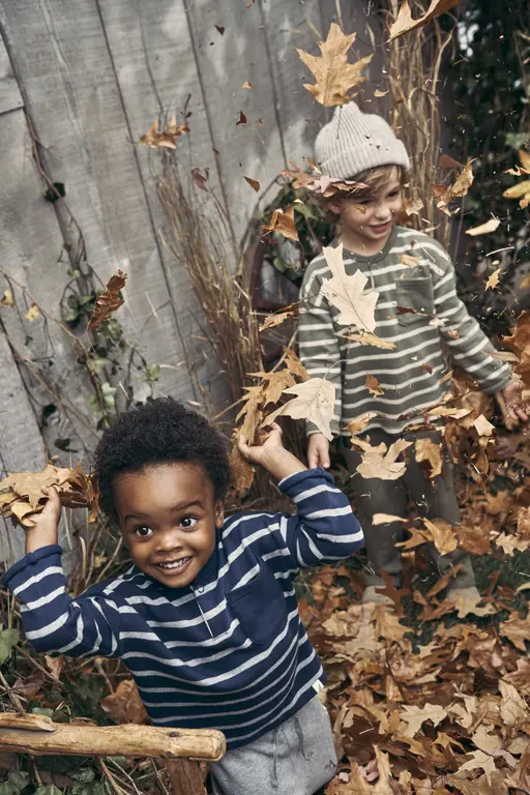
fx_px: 927
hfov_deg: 31.9
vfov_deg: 46.4
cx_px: 265
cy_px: 398
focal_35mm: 42
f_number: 5
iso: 250
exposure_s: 1/200
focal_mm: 42
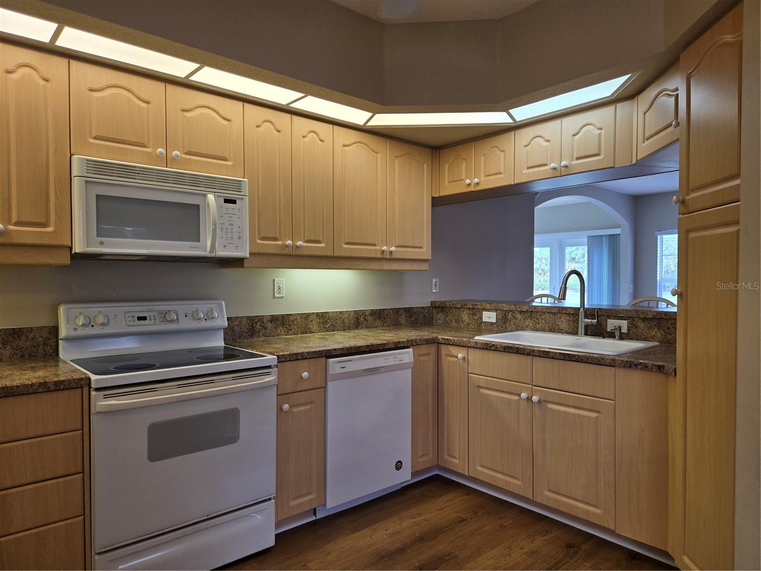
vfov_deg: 58.9
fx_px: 506
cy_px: 286
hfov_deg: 73.9
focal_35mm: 23
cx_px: 380
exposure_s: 1/120
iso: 64
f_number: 1.8
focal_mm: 5.4
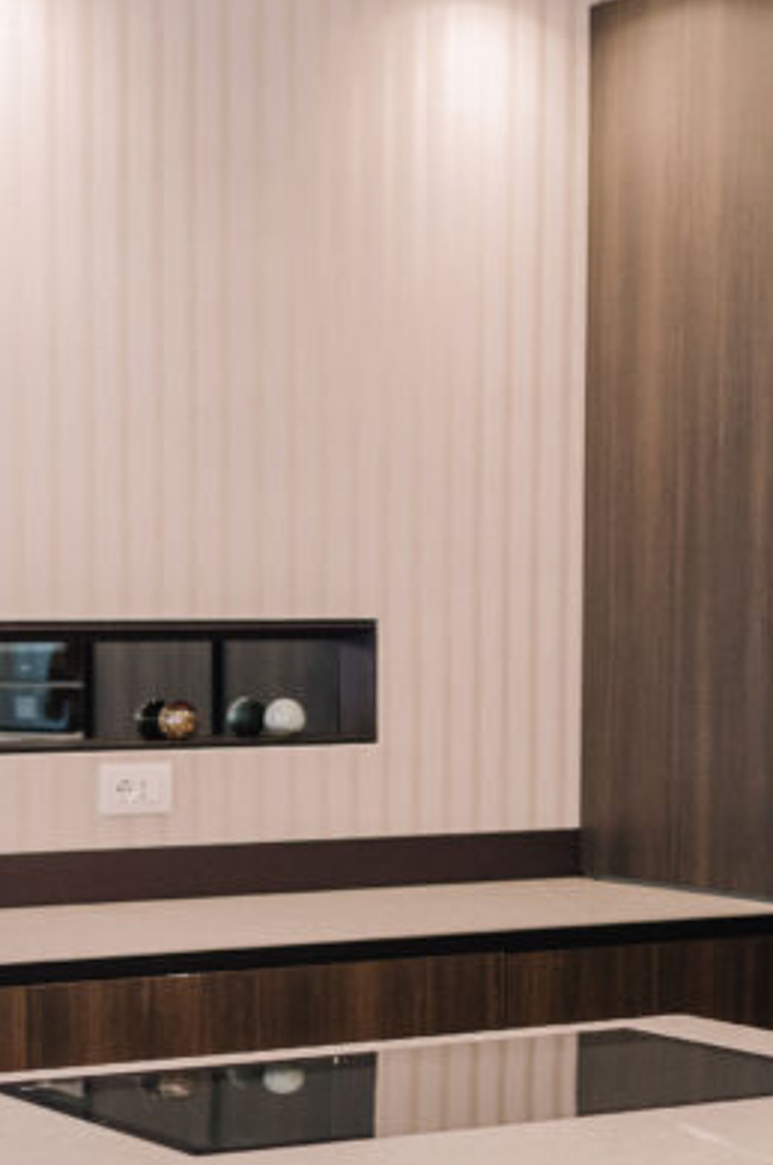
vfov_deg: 21.8
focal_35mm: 92
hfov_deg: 14.8
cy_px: 971
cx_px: 201
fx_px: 2971
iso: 1600
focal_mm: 35
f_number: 2.2
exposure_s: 1/320
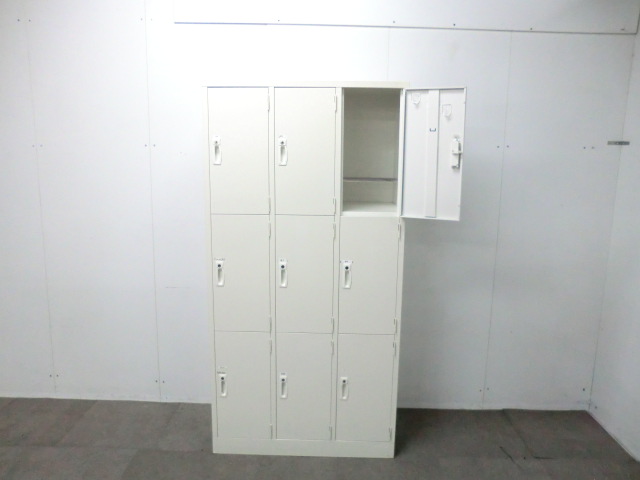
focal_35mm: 27
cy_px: 240
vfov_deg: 51.4
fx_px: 499
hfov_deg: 65.3
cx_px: 320
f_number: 3.2
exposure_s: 1/60
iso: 500
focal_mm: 4.9
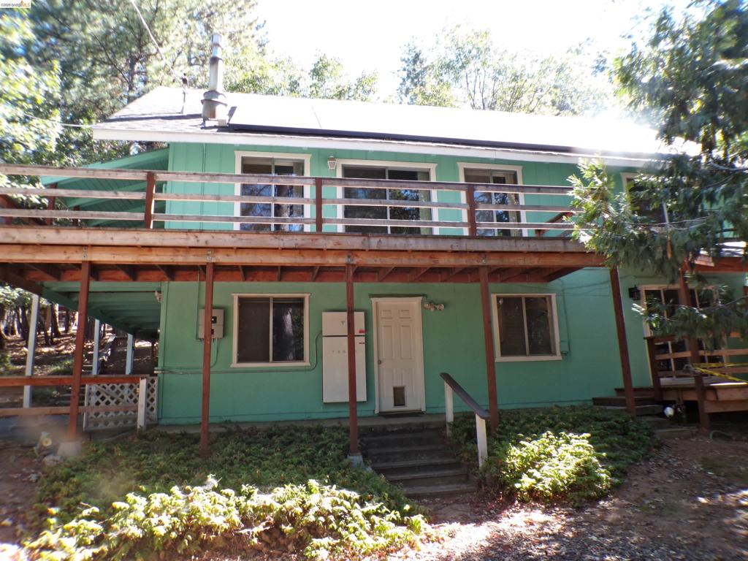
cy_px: 280
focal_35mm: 24
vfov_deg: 56.8
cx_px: 374
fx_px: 519
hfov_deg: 71.6
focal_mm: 4.3
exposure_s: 1/60
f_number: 4.4
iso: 100
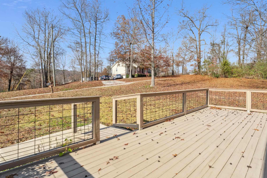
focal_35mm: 19
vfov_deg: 64.5
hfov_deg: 86.8
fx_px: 141
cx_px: 143
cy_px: 86
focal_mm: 14
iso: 400
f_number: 13
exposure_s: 1/500
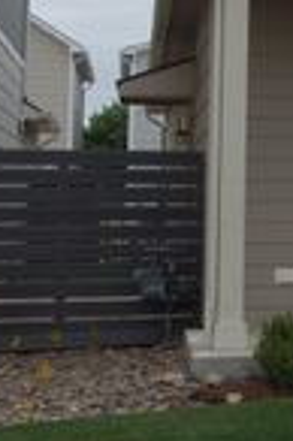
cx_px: 710
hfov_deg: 9.5
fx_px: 1554
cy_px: 89
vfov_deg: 16.0
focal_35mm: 127
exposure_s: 1/250
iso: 125
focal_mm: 13.58
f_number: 5.6
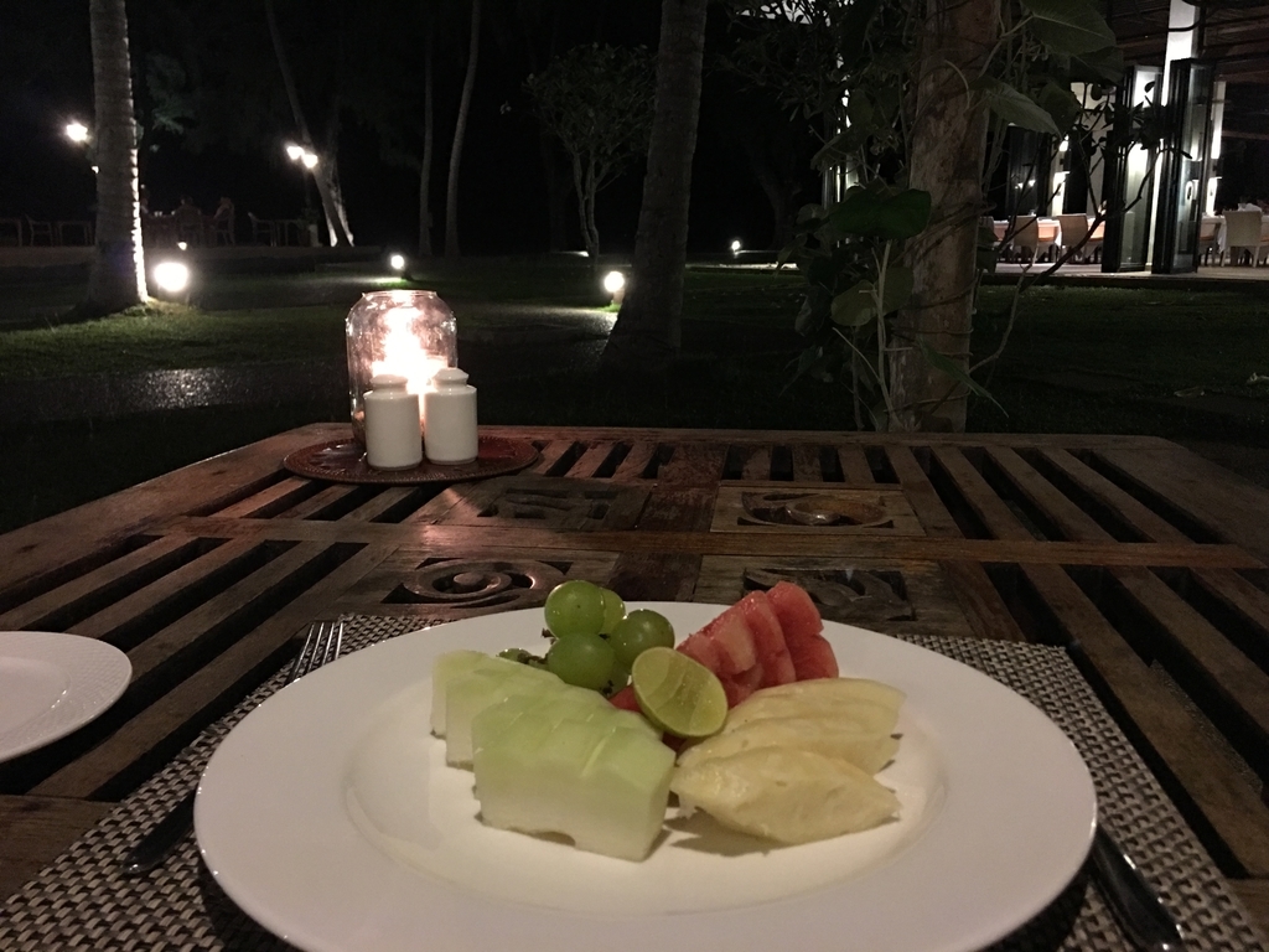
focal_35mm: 29
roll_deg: -0.3
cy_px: 476
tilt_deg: -12.0
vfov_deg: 48.2
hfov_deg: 61.7
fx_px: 1063
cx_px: 634
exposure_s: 1/4
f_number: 2.2
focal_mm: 4.15
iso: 200
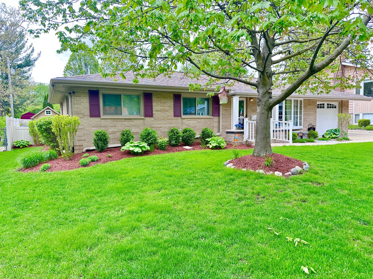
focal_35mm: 24
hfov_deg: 71.6
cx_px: 186
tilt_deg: -3.6
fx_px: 259
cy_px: 140
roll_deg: +0.9
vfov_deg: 56.8
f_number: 1.78
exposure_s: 1/516
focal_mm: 6.86
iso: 80
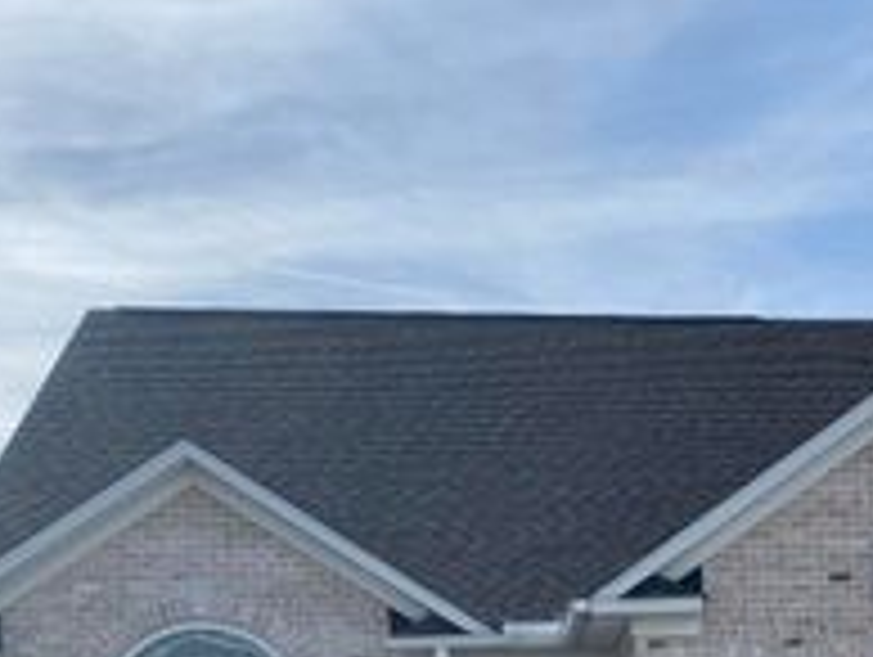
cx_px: 801
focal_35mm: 67
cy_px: 830
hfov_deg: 27.8
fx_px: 1692
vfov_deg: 20.3
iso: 32
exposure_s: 1/3984
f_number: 1.8
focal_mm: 4.25
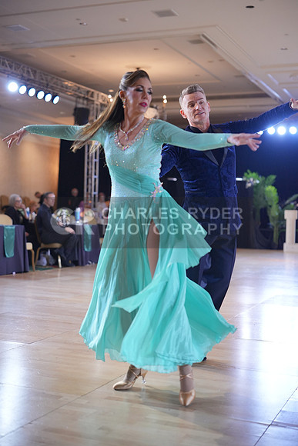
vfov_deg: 39.6
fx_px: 620
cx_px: 149
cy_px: 223
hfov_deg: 27.0
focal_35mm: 50
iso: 1600
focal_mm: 50
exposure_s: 1/500
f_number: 2
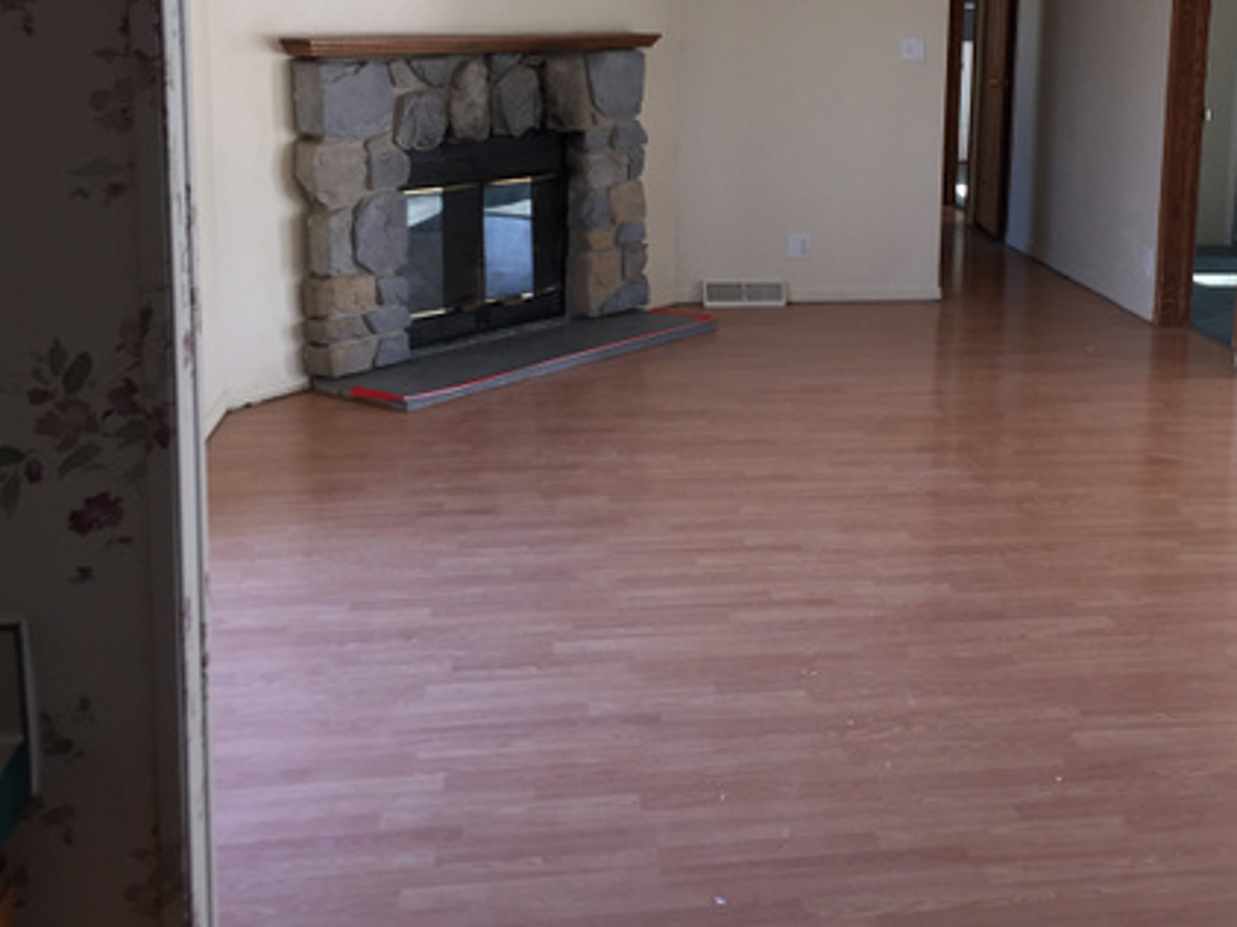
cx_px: 824
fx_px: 1571
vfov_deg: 32.4
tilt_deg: -7.0
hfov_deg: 42.4
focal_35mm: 44
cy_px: 261
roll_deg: -2.7
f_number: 2.2
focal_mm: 4.15
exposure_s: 1/120
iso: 50
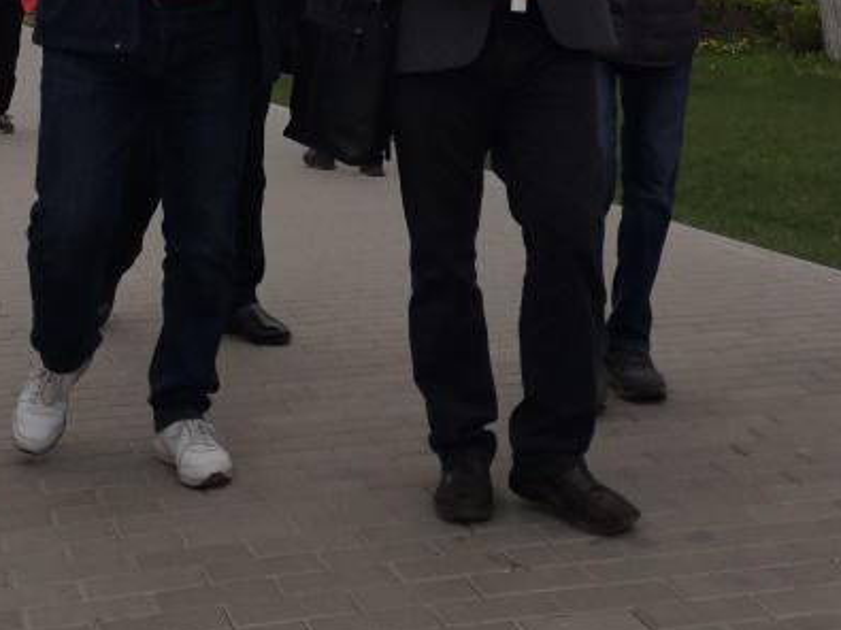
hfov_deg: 27.8
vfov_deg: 19.7
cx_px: 419
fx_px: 1700
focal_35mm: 70
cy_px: -126
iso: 50
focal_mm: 3.95
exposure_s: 1/5319
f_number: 1.8
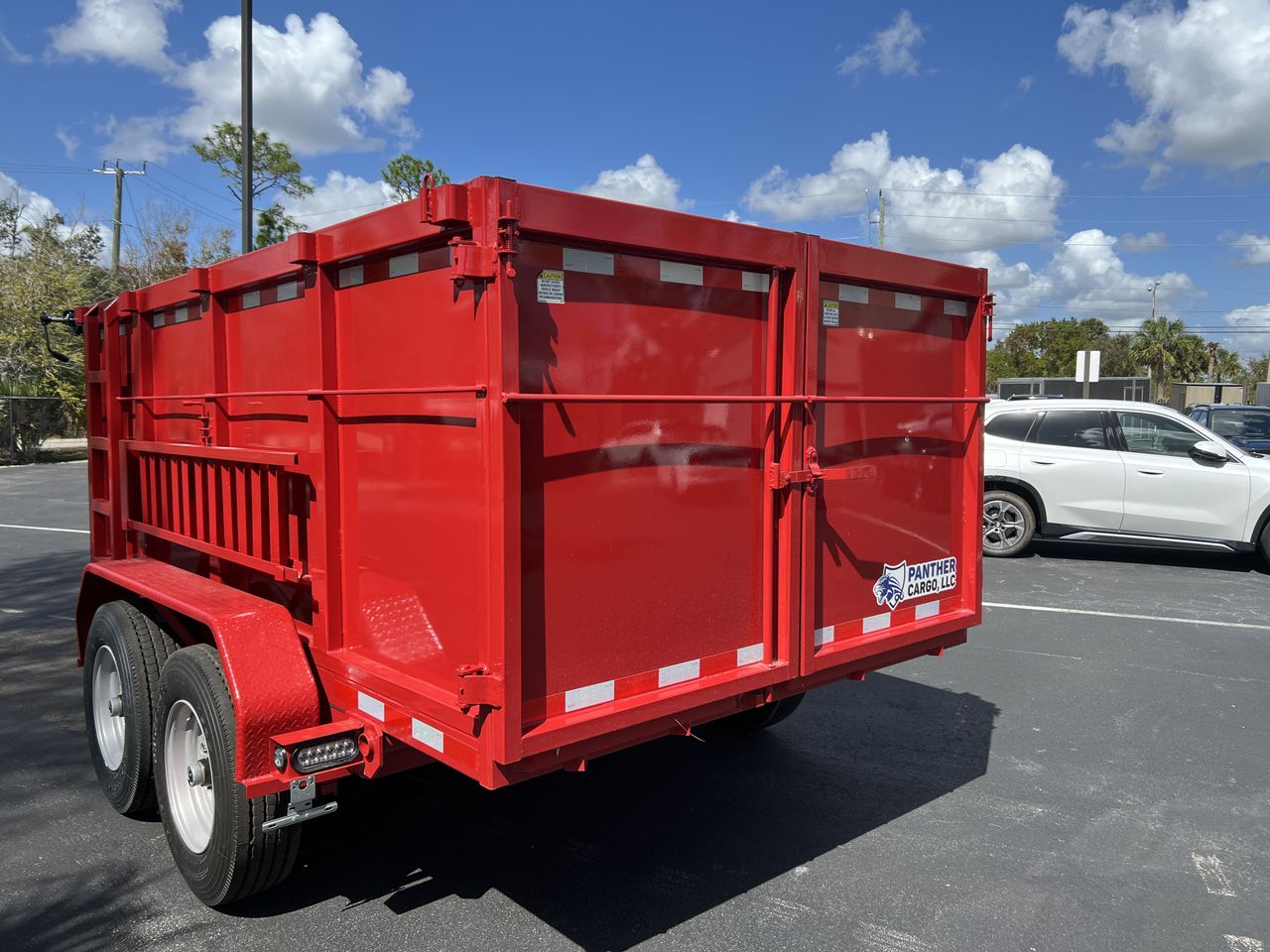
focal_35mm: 26
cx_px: 635
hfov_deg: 67.3
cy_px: 476
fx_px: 954
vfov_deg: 53.1
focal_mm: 5.7
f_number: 1.5
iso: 50
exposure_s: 1/2513
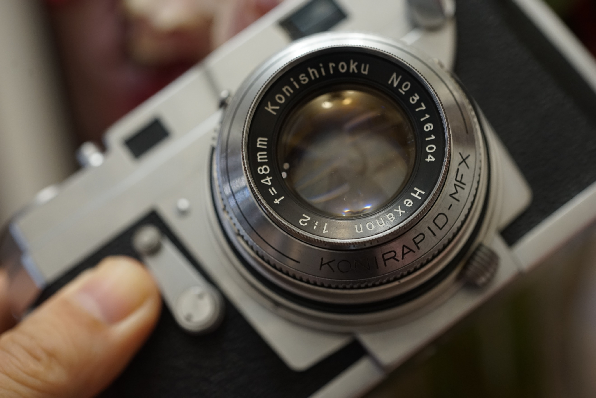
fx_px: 828
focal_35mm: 50
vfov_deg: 27.0
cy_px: 199
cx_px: 298
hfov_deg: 39.6
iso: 1250
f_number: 4
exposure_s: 1/60
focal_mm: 50
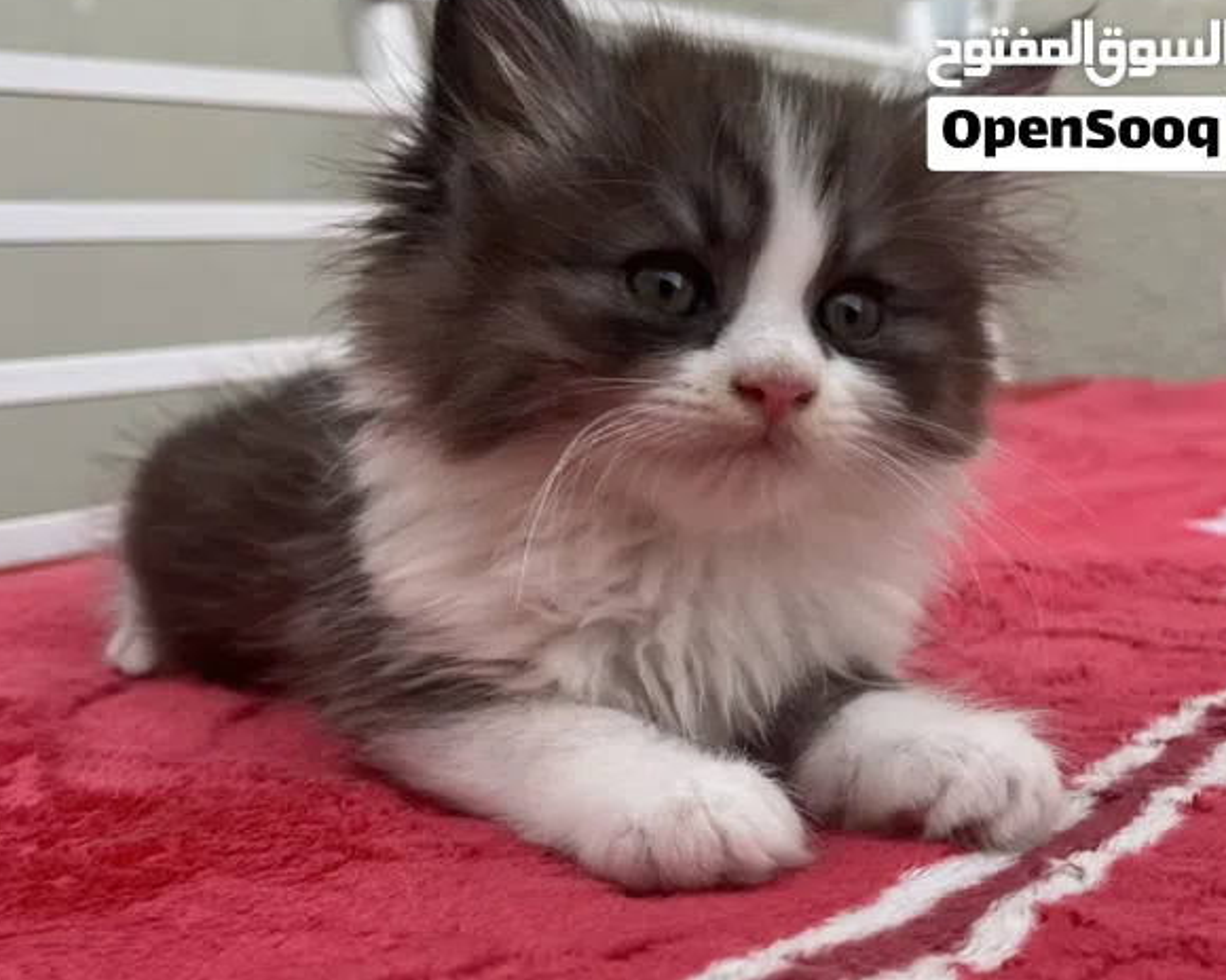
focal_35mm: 28
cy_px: 475
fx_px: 1016
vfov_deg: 51.5
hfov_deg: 62.2
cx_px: 609
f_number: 1.6
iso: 50
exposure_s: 1/122
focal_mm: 5.1
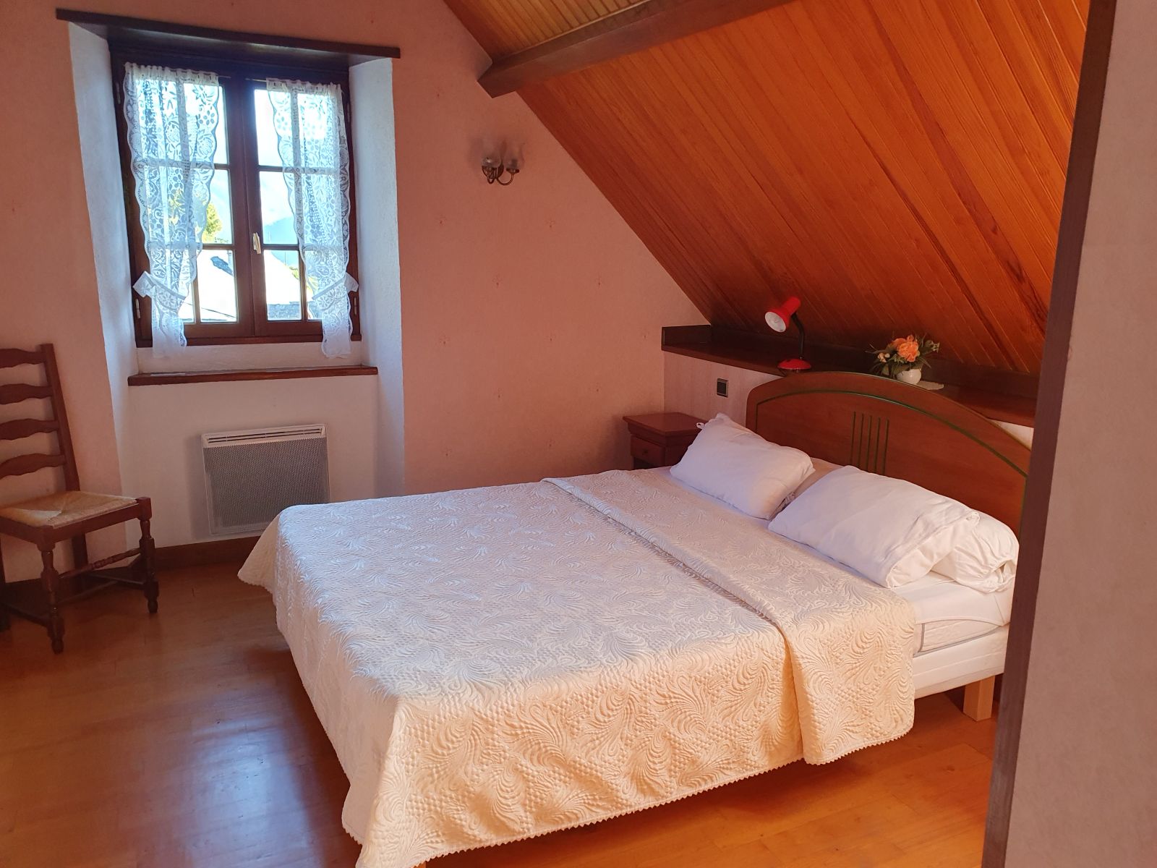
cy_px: 434
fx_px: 869
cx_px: 578
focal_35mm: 26
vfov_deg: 53.1
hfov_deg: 67.3
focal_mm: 4.32
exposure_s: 1/100
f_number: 2.4
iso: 250
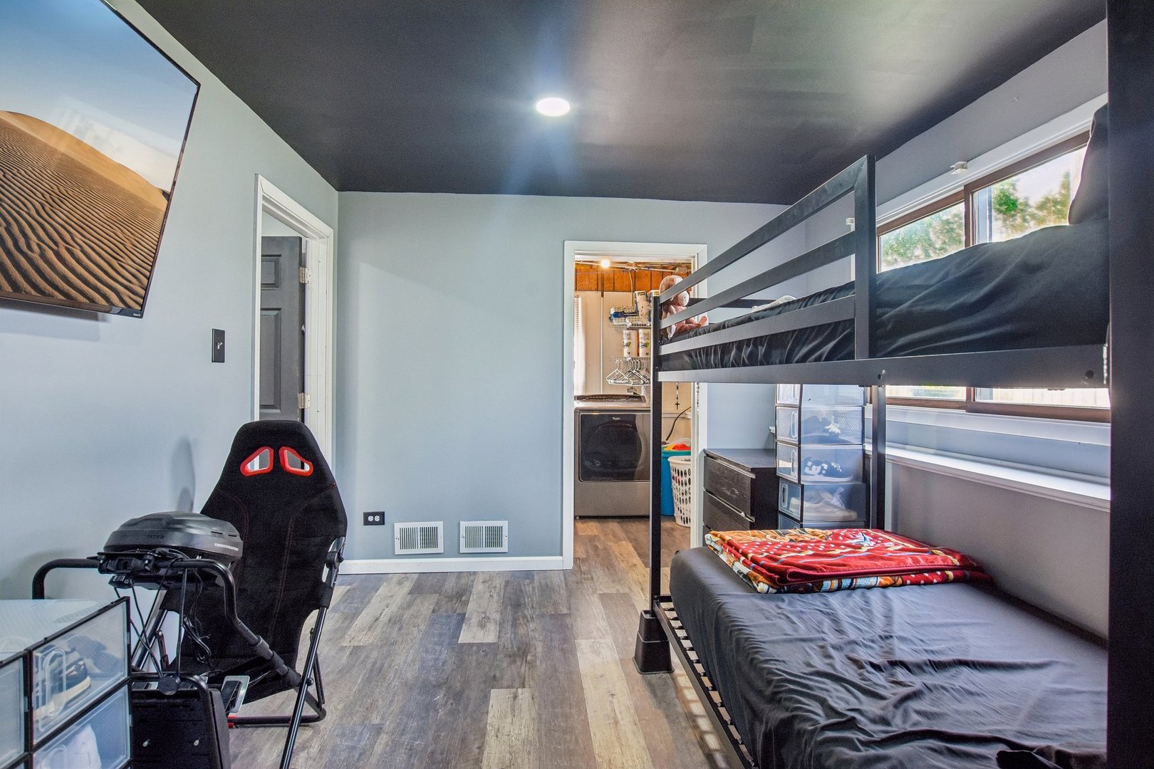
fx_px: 553
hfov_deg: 92.4
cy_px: 384
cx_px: 577
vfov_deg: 69.7
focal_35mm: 17
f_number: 8
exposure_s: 1/15
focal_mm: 11.5
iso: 400
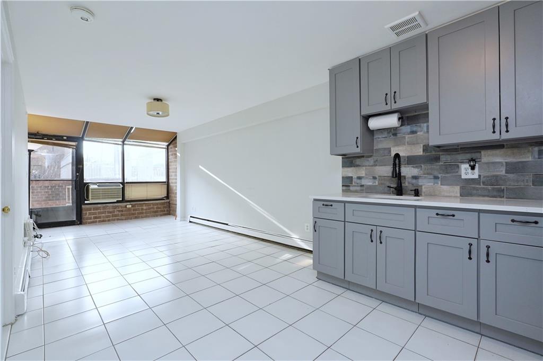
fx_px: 249
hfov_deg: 95.0
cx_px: 272
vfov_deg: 72.0
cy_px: 180
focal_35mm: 16
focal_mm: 11
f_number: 4
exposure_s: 1/160
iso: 250
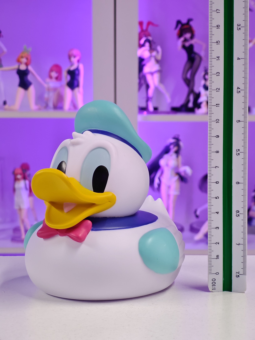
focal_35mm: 80
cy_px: 170
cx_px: 128
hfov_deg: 18.4
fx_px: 786
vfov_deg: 24.4
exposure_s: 1/25
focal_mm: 7.48
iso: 800
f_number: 2.4
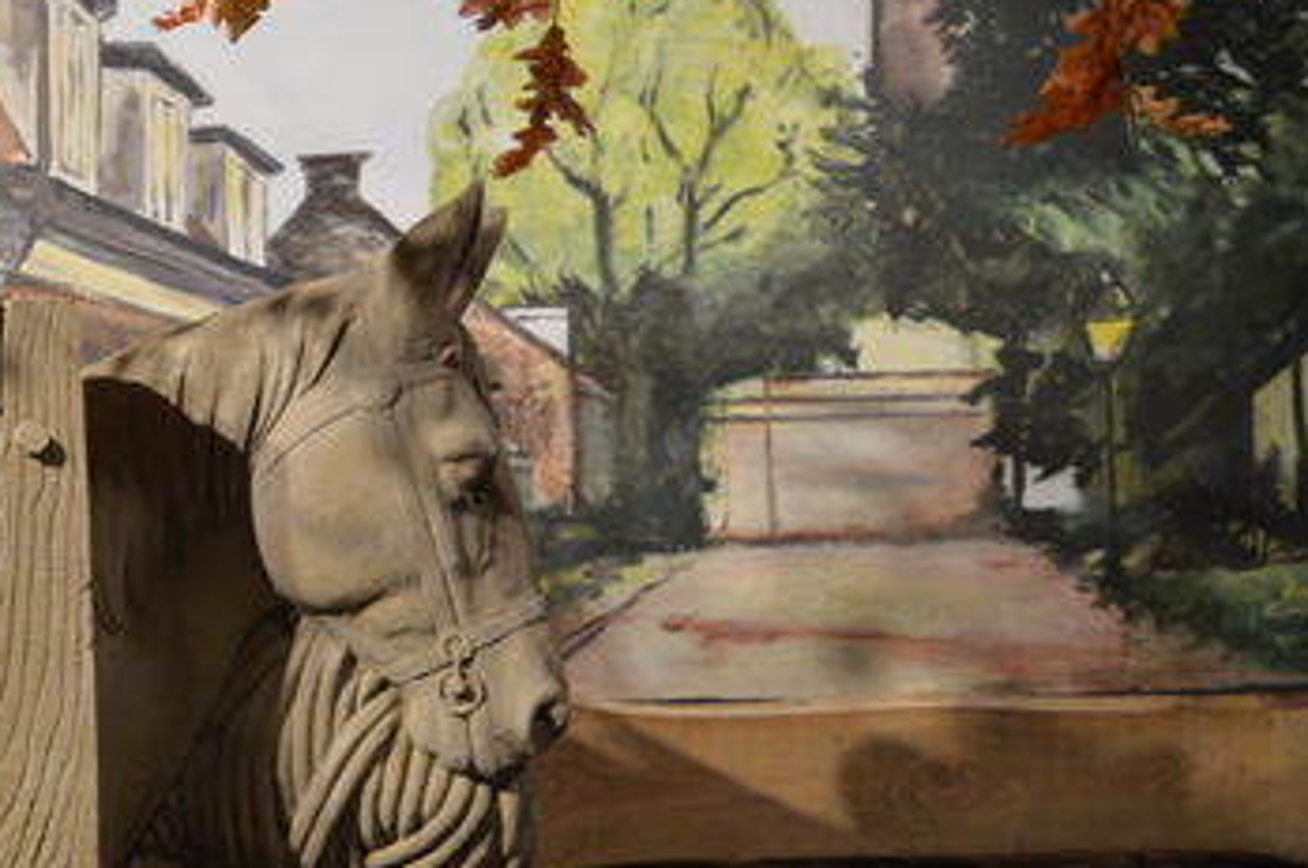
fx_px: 2503
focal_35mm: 69
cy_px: 673
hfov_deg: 26.7
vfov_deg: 19.5
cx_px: -173
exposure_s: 1/30
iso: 360
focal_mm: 20
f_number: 3.8
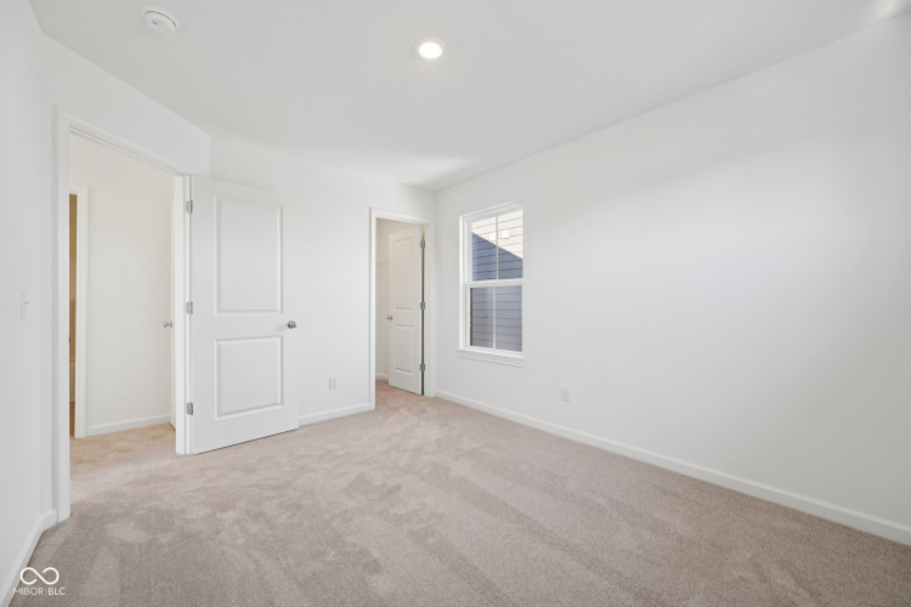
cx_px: 456
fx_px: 354
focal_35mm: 14
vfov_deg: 81.2
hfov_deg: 104.3
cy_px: 304
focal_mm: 14
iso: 100
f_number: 7.1
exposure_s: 1/20
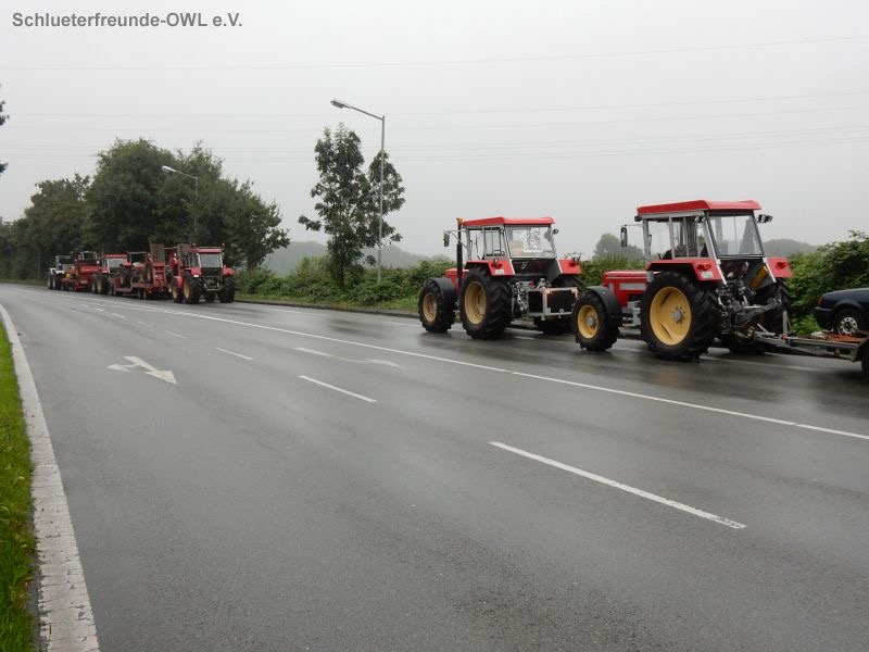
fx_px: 904
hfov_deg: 51.4
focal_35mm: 36
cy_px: 326
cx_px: 434
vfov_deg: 39.7
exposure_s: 1/250
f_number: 4
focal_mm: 6.4
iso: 280
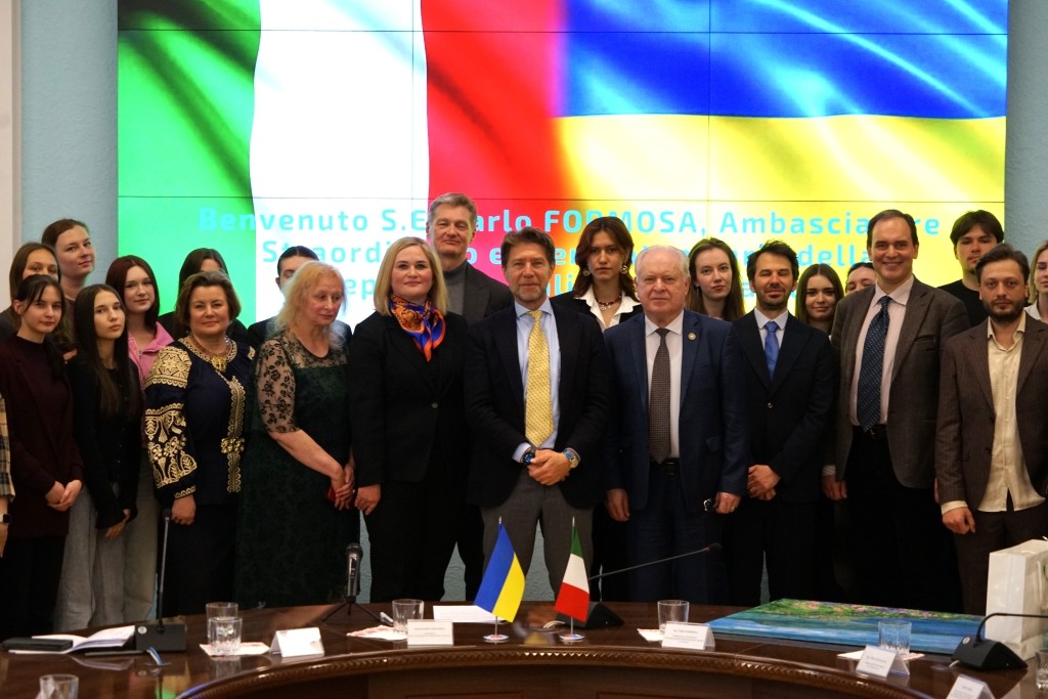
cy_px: 350
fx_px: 2387
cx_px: 524
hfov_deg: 24.8
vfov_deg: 16.7
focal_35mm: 82
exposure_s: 1/100
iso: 1250
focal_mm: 82
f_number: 5.6
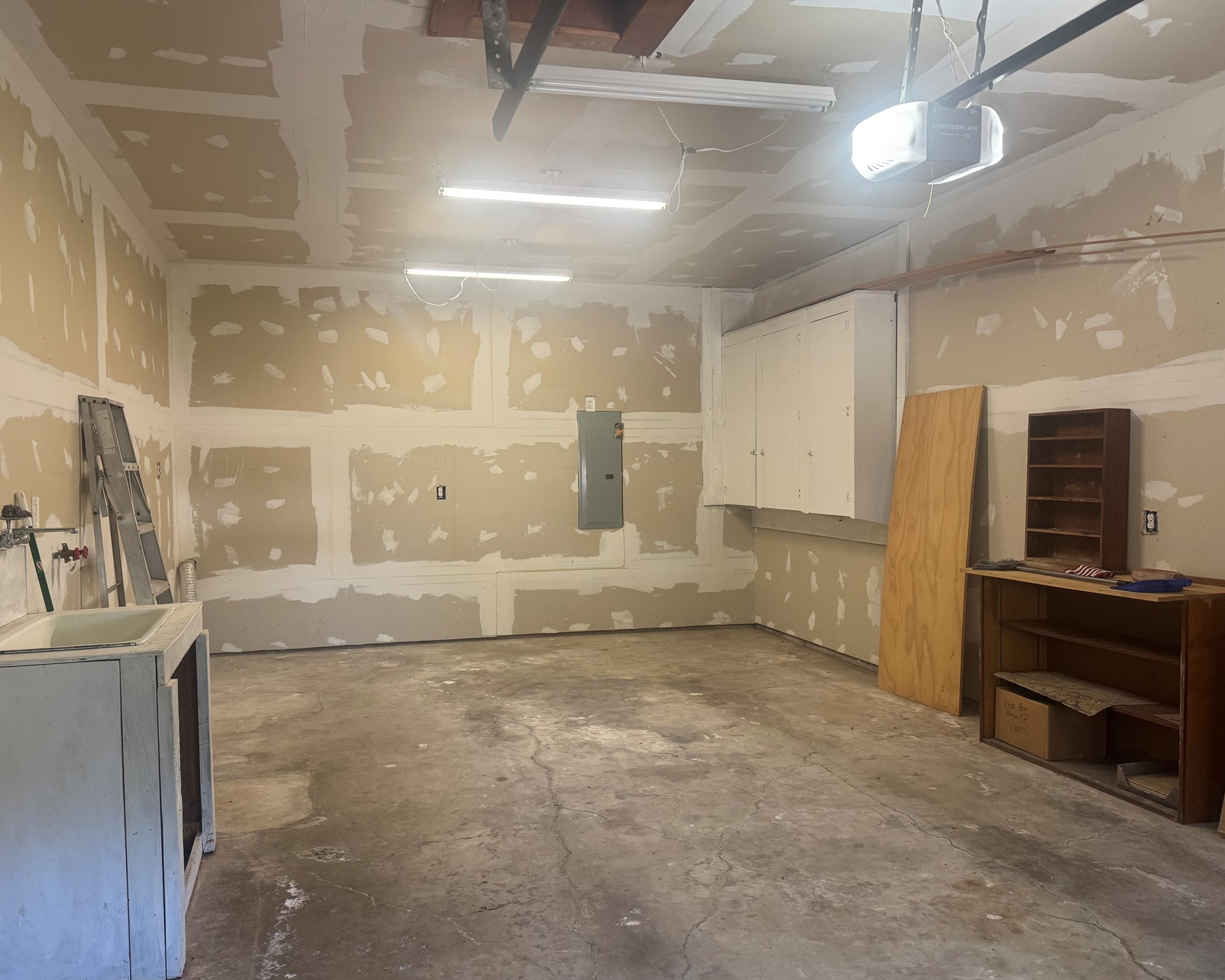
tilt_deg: -3.2
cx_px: 579
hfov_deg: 66.0
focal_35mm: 26
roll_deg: +1.7
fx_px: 943
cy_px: 505
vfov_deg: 54.9
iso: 160
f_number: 1.78
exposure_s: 1/60
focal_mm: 6.76
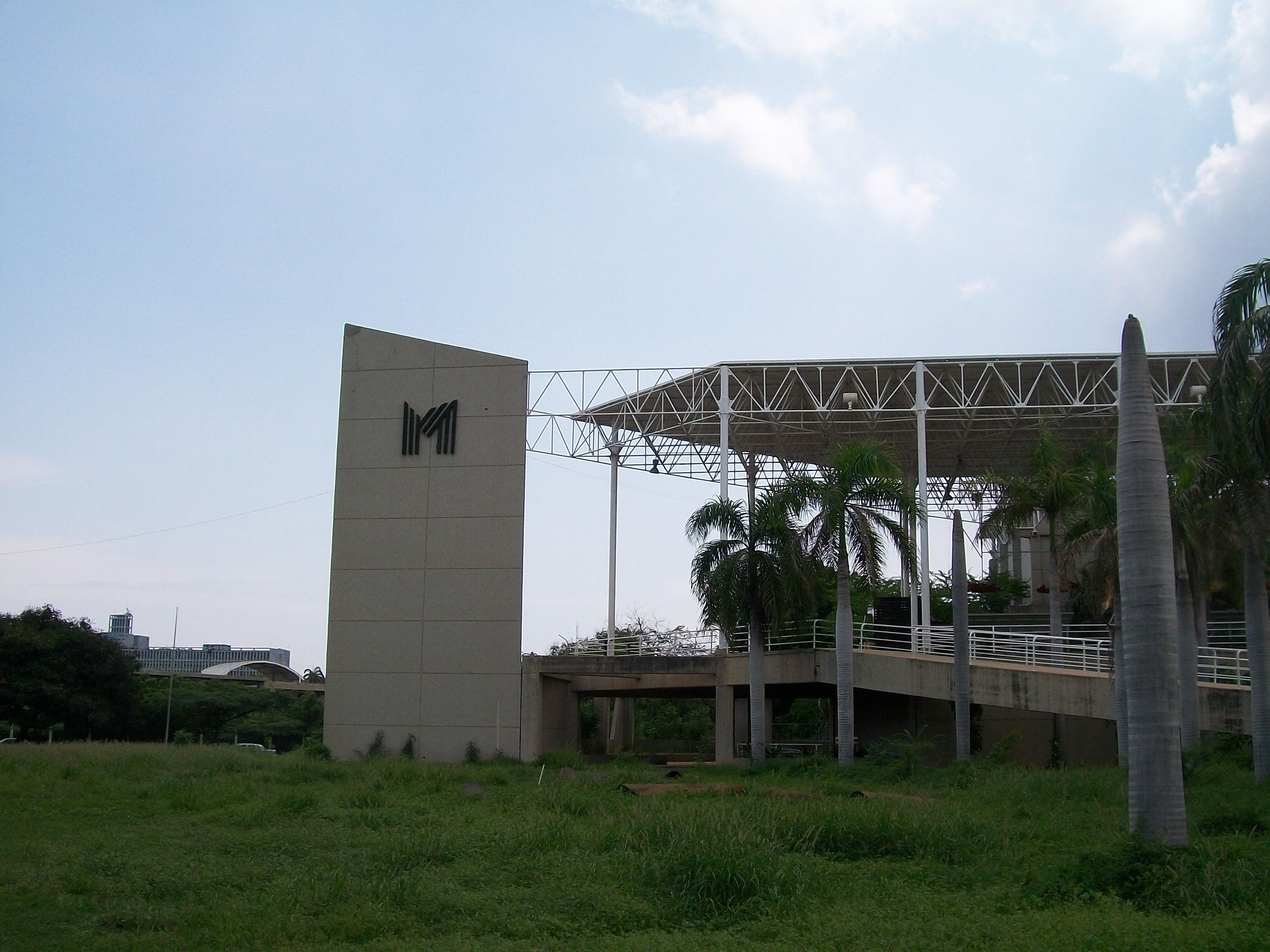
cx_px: 635
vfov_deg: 39.7
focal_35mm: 36
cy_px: 476
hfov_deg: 51.4
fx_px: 1321
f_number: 4.8
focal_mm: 6
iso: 80
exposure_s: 1/500
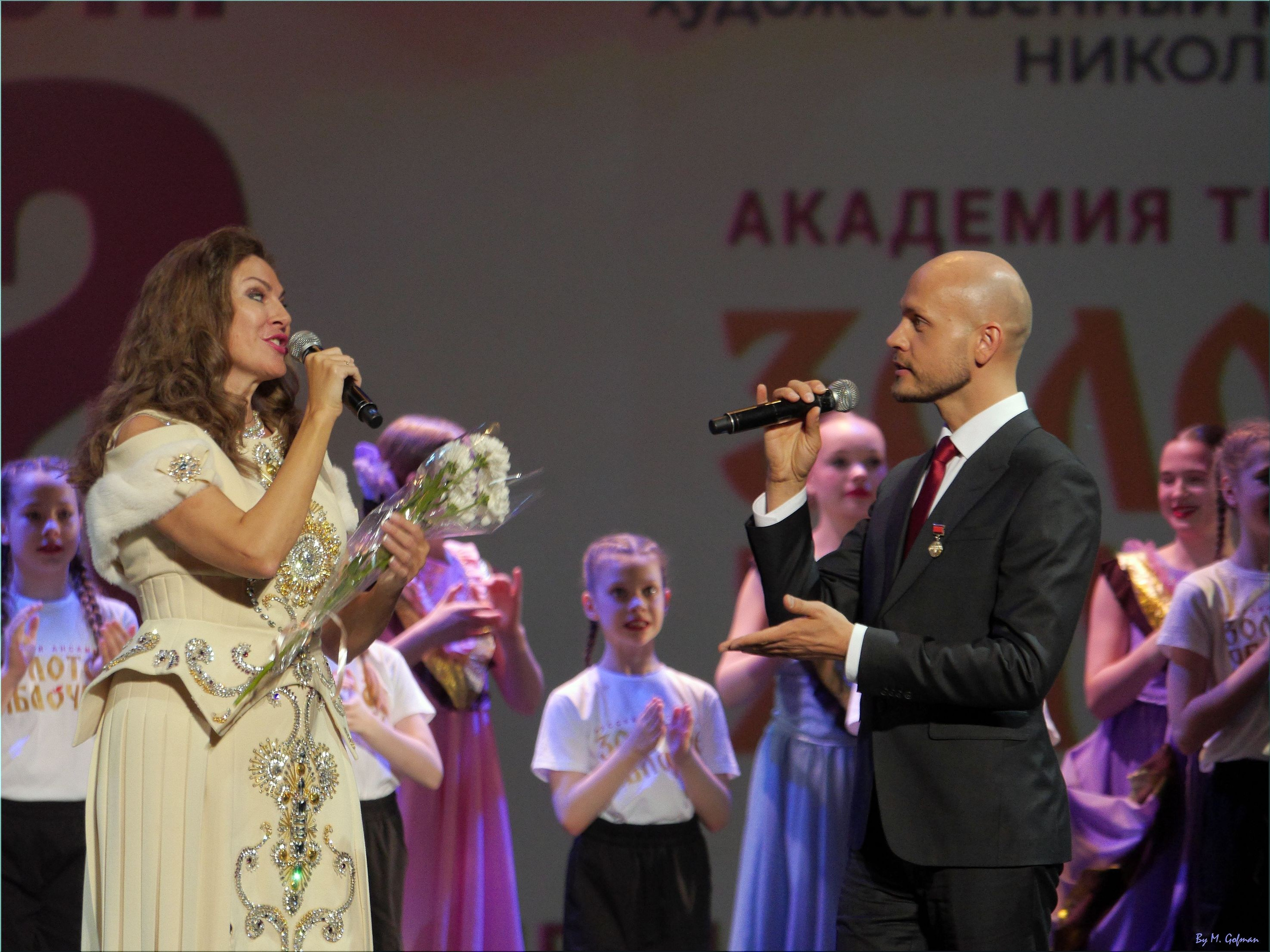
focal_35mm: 324
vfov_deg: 4.6
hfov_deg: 6.1
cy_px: 476
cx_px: 635
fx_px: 11887
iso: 1600
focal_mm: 162
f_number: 4.6
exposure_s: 1/160
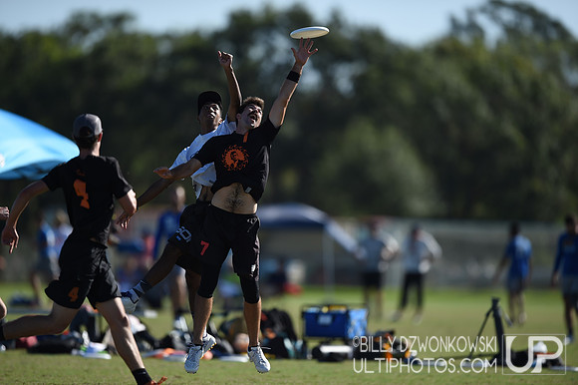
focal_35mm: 400
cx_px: 289
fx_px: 6418
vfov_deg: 3.4
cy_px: 192
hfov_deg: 5.2
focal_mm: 400
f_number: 2.8
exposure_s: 1/4000
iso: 200
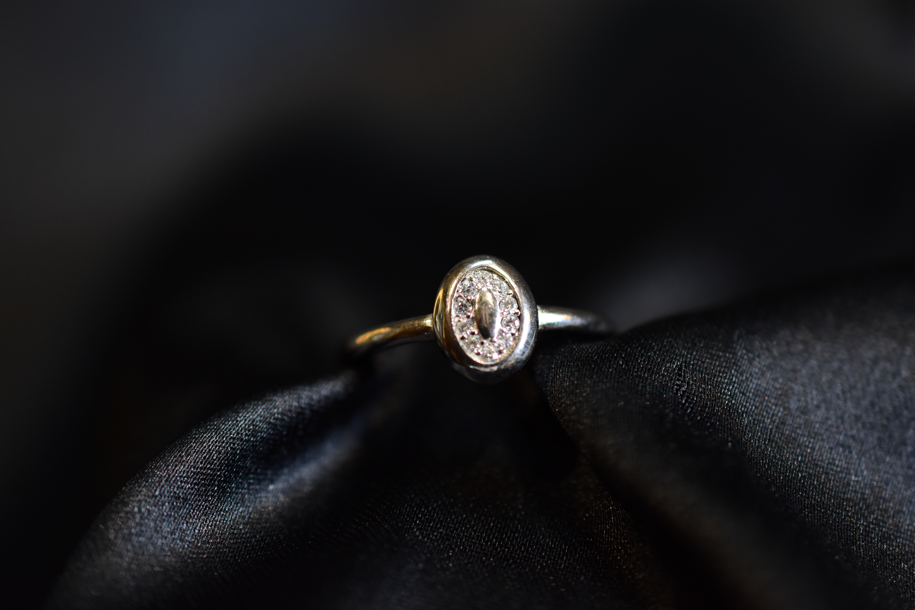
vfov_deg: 22.6
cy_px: 305
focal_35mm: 60
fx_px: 1525
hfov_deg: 33.4
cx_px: 458
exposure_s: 1/160
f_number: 3.3
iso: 800
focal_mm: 40
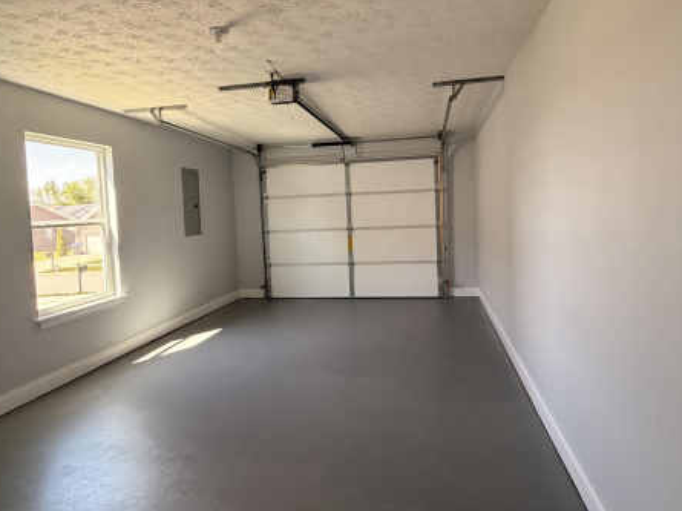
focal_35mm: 21
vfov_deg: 63.1
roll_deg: +3.2
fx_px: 413
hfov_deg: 78.9
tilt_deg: -1.4
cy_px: 221
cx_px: 366
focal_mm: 2.22
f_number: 2.2
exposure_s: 1/121
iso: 200
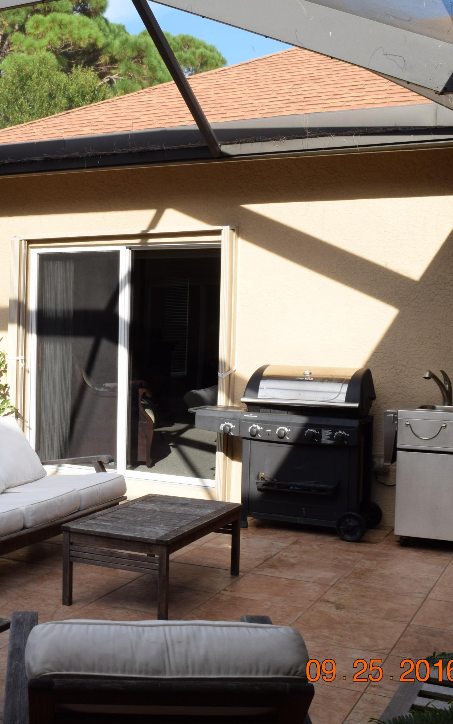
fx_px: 909
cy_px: 362
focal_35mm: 46
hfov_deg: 26.7
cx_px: 19
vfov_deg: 43.5
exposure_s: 1/40
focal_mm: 20
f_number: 16
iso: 180
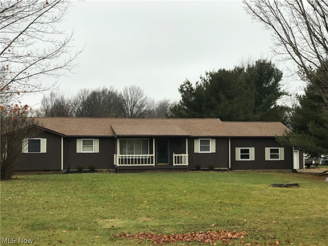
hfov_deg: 33.8
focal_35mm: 57
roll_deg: -1.0
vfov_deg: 25.7
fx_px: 540
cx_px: 164
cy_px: 123
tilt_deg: +2.4
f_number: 2.8
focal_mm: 6.6
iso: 20
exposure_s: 1/131
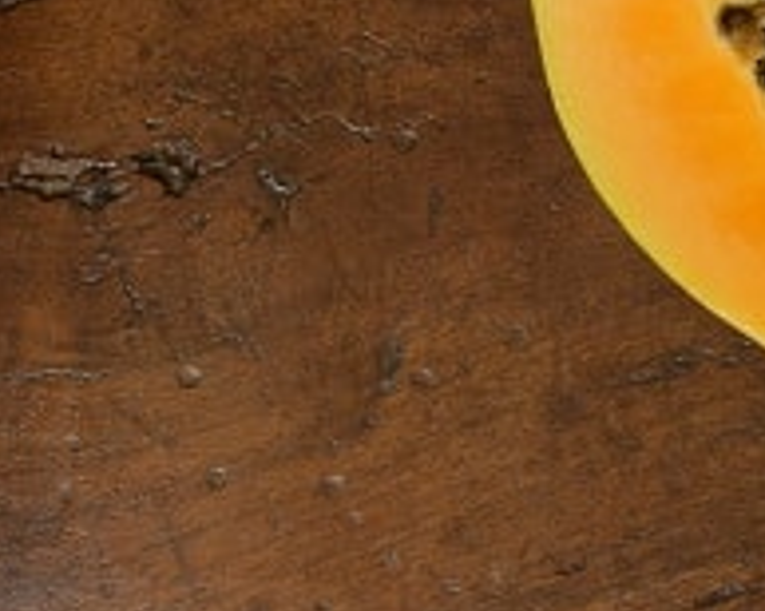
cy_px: -167
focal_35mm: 175
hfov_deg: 10.7
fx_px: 3958
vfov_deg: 8.7
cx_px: 1142
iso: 100
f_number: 9
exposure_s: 1.3
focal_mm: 40
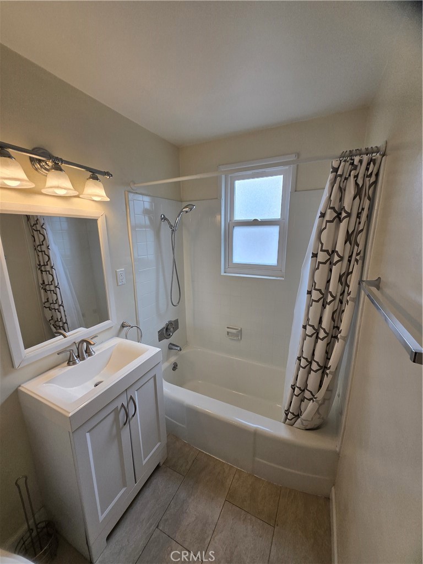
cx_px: 212
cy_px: 282
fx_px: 212
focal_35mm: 13
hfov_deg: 89.9
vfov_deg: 106.2
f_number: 2.2
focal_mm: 1.7
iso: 40
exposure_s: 1/120
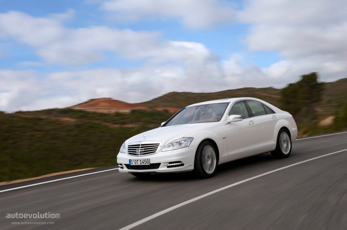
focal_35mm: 48
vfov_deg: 28.0
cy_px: 115
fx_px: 462
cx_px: 174
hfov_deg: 41.1
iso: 200
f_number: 10
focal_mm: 48
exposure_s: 1/30
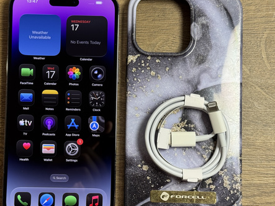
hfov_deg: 29.8
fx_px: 516
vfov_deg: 22.6
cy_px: 114
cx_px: 127
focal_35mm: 65
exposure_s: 1/60
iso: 100
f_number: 1.78
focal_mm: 6.76
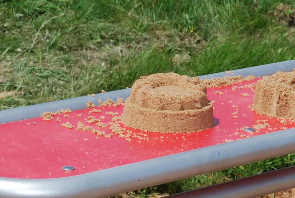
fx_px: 1666
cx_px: 185
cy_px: 312
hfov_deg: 10.1
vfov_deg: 6.7
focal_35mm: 203
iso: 100
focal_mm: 30
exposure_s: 1/200
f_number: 11
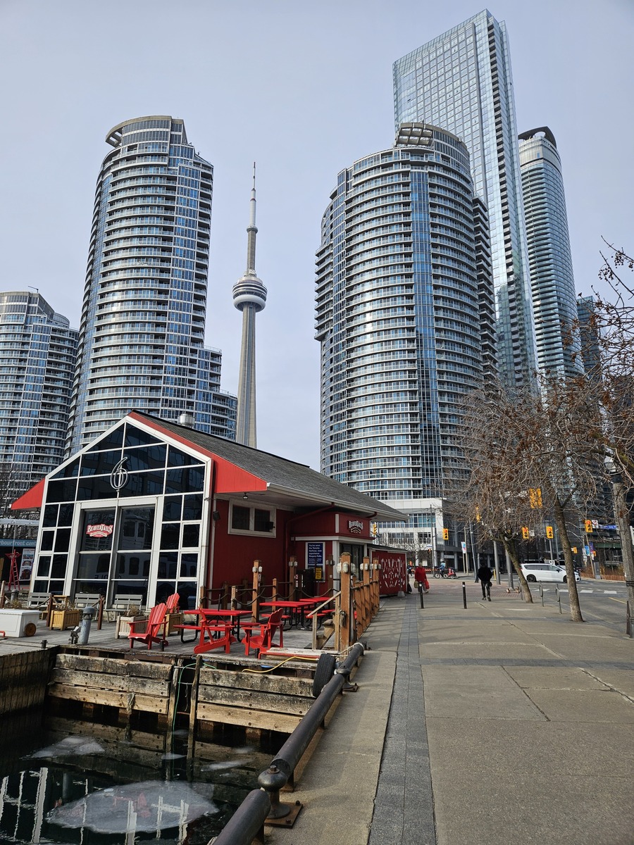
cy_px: 422
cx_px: 317
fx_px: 562
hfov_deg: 58.9
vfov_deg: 73.9
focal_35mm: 23
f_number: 1.8
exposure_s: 1/1546
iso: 25
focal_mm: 5.4
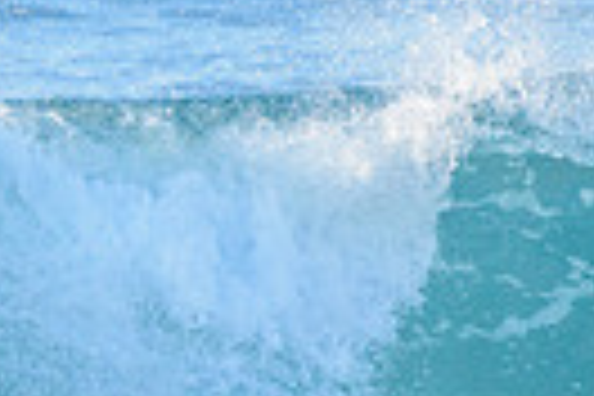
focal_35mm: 2204
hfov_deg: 0.9
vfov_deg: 0.6
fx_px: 36363
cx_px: -634
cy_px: 304
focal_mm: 500
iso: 800
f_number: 5.6
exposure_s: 1/2000
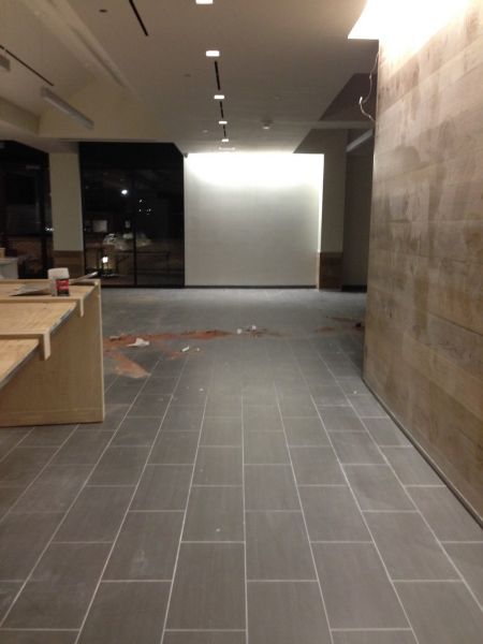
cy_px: 322
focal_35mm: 33
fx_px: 614
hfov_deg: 42.9
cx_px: 242
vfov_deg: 55.4
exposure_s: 1/20
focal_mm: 4.12
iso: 200
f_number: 2.4
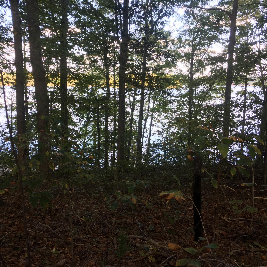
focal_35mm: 35
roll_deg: -0.6
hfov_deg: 47.2
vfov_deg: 47.2
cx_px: 124
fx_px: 305
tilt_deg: -8.6
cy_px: 131
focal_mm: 4.15
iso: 40
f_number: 2.2
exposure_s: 1/120
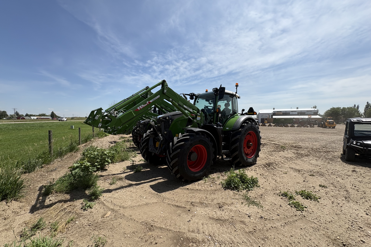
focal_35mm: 15
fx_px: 155
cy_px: 124
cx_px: 186
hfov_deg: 100.4
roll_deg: +0.5
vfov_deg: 77.3
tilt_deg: -1.9
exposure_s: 1/1709
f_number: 2.2
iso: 50
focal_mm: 2.22
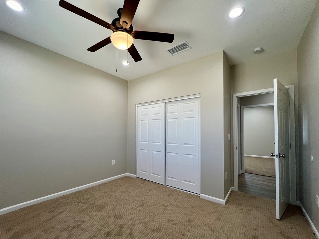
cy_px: 128
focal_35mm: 14
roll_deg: +2.0
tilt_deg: +2.4
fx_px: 129
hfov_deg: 102.0
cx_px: 151
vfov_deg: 85.5
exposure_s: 1/120
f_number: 1.8
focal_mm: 1.57
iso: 100
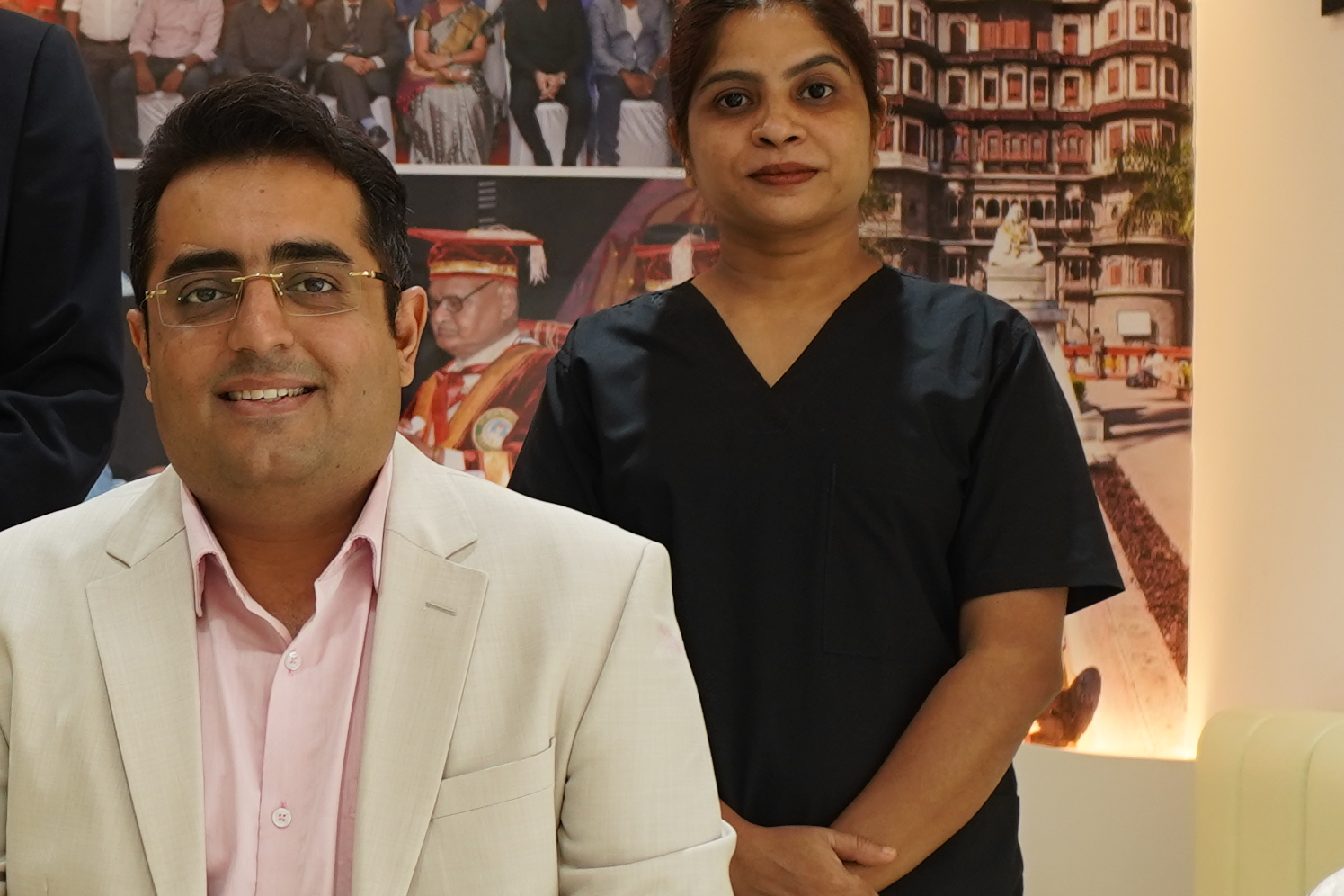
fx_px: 2948
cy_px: 465
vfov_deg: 17.3
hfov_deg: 24.4
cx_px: -33
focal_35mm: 79
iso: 250
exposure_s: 1/100
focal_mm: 20
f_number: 2.8
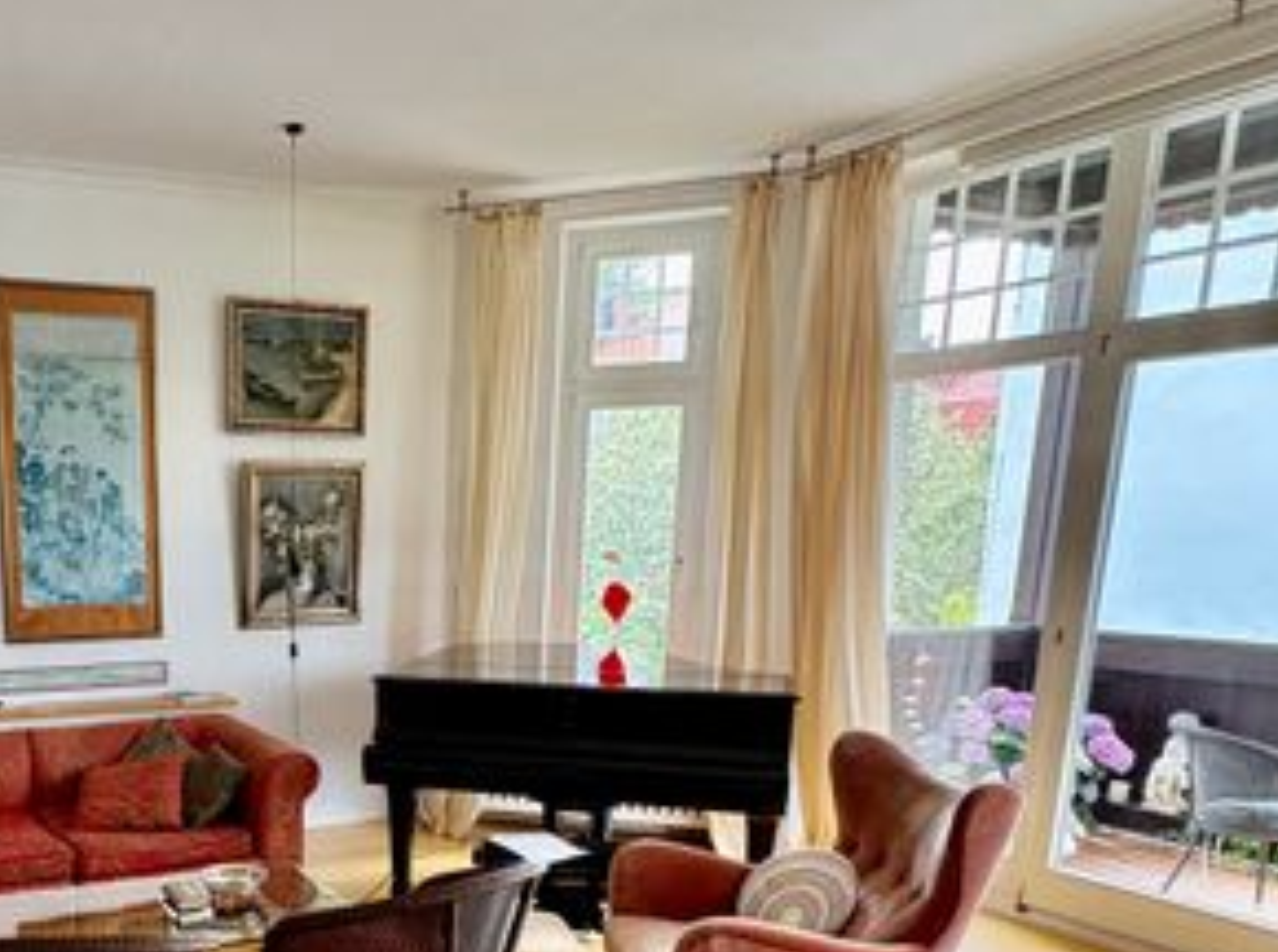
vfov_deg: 42.9
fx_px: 1068
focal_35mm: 29
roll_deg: +0.6
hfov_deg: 53.2
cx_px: 101
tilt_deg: -12.7
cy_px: 901
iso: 250
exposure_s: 1/60
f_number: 2.2
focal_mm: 2.22
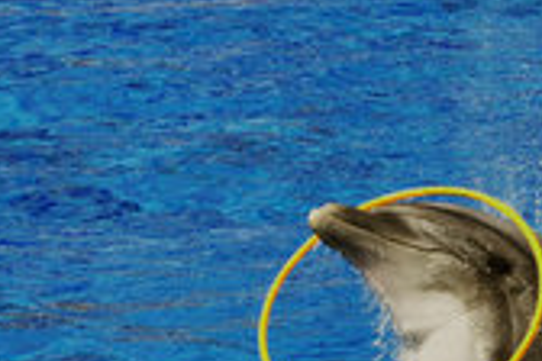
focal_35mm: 603
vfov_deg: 2.3
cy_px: 322
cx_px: 482
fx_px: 9076
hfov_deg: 3.4
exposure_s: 1/2000
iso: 200
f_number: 5.6
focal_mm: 105
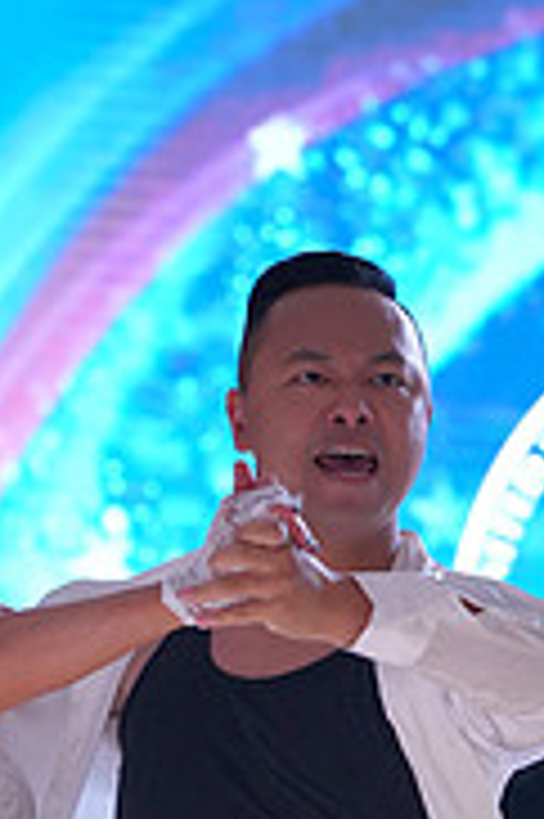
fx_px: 9560
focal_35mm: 421
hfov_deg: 3.3
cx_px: 97
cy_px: 1107
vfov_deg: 4.9
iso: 2500
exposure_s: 1/400
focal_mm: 132
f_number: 5.6
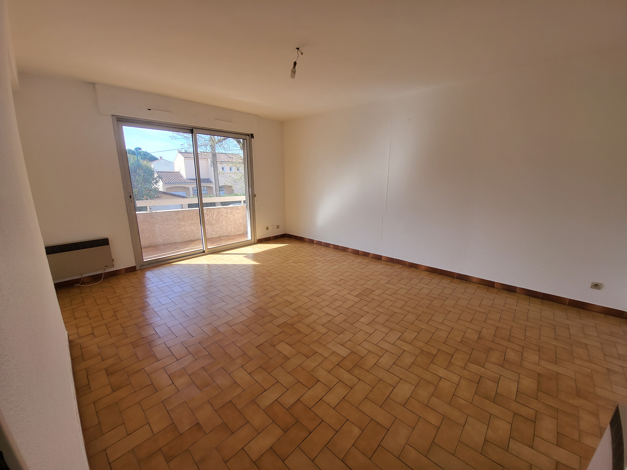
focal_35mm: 13
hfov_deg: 106.2
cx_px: 314
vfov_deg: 89.9
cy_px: 235
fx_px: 235
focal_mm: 1.74
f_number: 2.2
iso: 32
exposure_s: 1/102
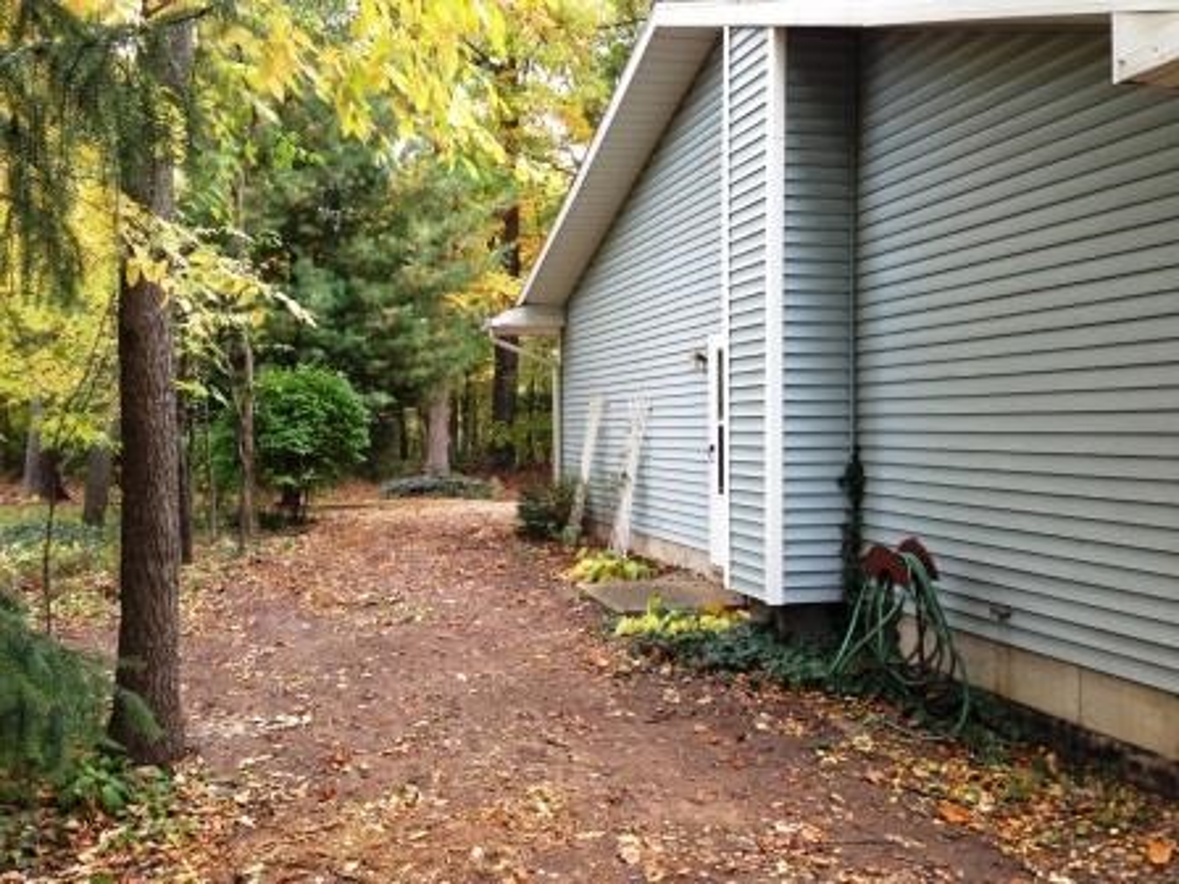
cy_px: 442
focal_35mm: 33
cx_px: 590
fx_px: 1124
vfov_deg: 42.9
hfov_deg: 55.4
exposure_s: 1/30
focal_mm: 4.13
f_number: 2.4
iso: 64
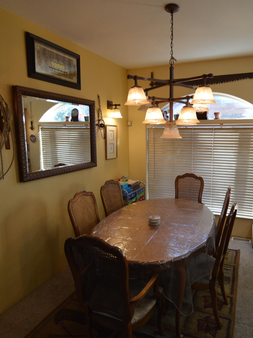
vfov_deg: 76.4
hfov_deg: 60.4
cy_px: 169
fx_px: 214
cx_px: 157
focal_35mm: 22
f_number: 4.5
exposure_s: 1/80
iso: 400
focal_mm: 10
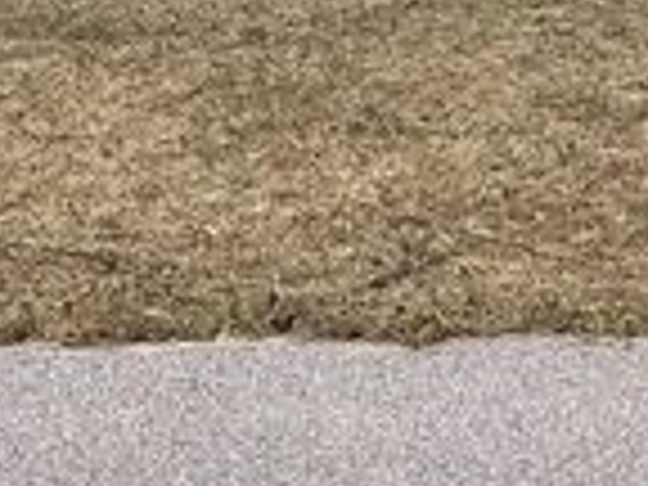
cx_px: 450
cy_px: -272
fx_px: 2022
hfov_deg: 18.1
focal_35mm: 108
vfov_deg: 12.9
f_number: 2.4
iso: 25
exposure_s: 1/2037
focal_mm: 3.3
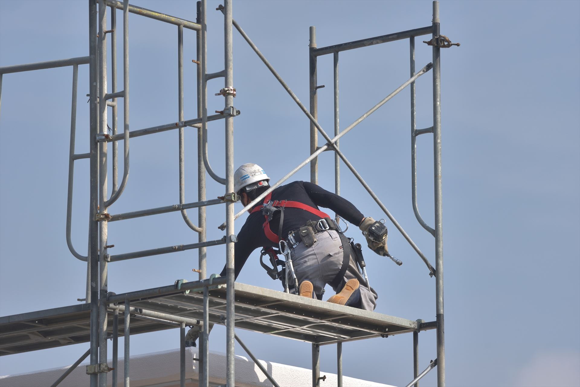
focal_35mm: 300
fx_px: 4834
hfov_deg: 6.9
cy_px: 194
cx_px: 290
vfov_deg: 4.6
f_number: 5.6
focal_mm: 300
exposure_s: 1/1000
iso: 100
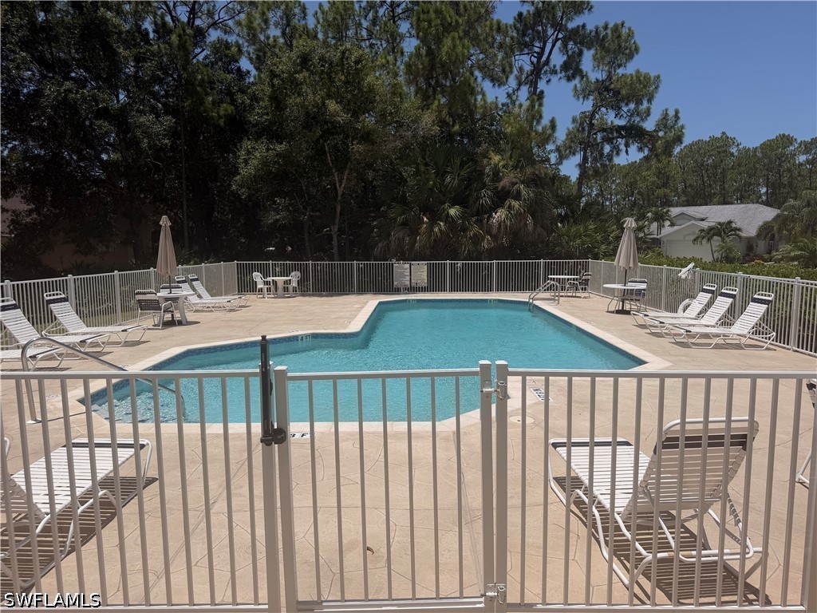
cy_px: 306
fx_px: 566
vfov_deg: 56.8
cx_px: 408
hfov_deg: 71.6
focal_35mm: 24
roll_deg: +0.8
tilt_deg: -7.3
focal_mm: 6.76
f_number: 1.78
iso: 80
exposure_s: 1/11905
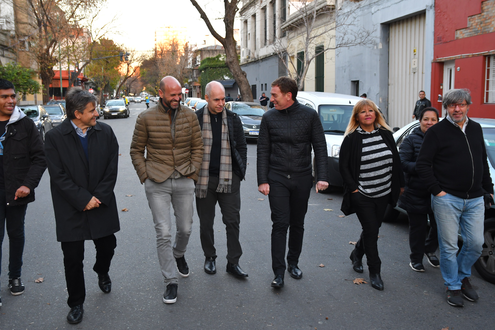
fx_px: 557
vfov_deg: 33.0
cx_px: 248
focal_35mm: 40
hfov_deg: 47.9
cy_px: 165
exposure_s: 1/200
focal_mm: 27
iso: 640
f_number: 4
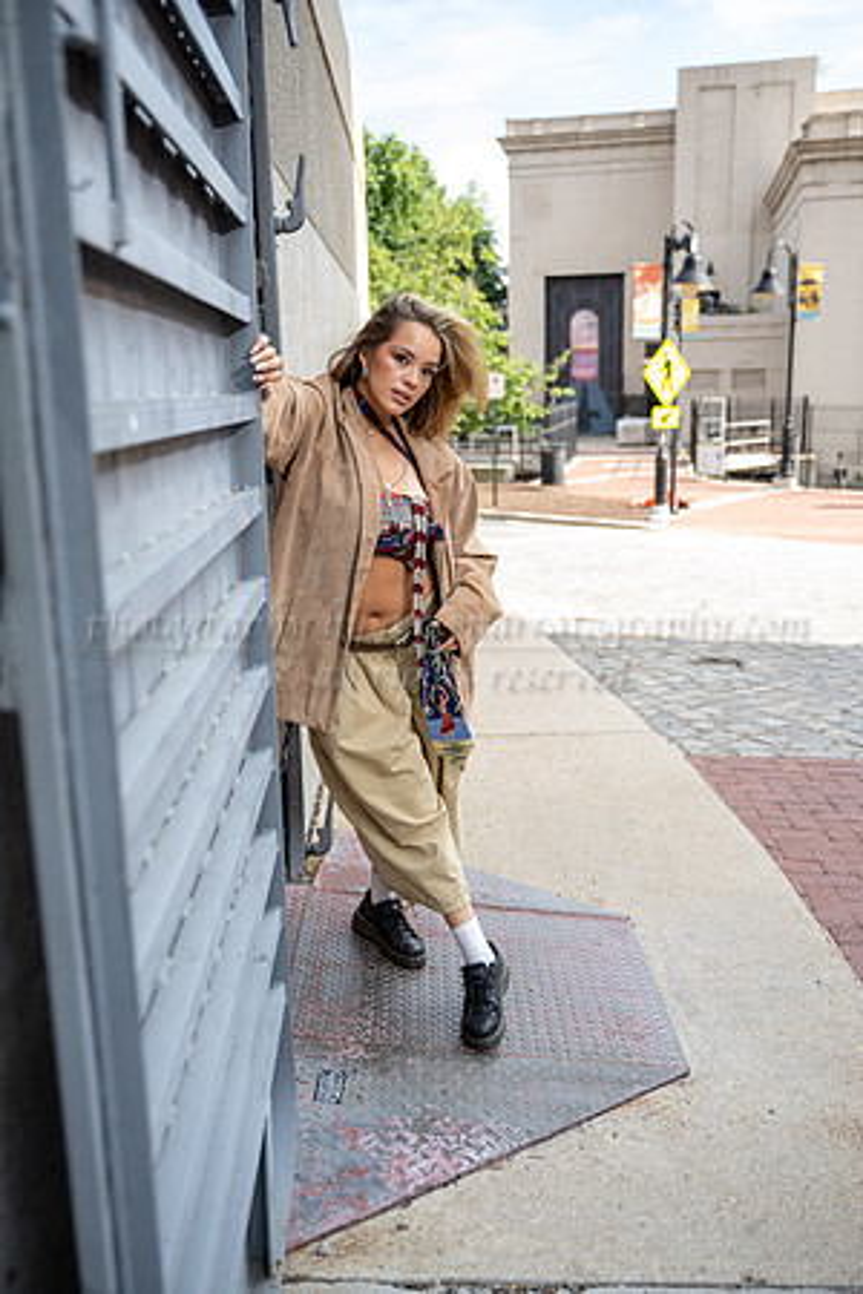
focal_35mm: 30
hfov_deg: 43.0
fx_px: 1097
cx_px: 432
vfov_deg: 61.1
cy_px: 647
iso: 400
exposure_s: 1/1250
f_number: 2.8
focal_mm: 30.5
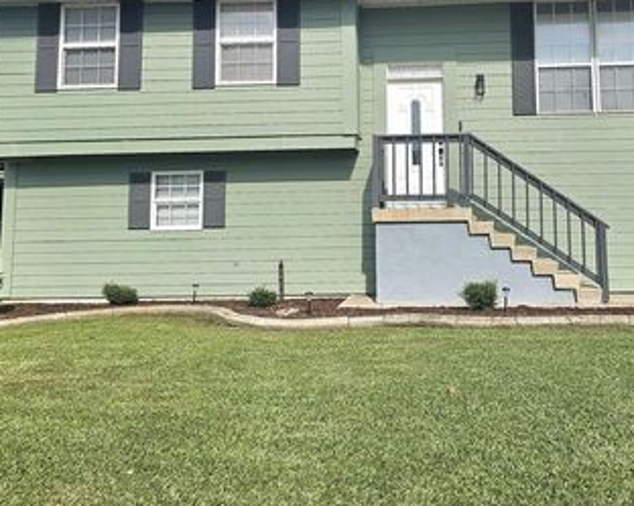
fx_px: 675
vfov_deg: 40.3
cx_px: 400
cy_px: 149
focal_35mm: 36
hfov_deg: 49.8
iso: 20
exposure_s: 1/2000
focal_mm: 6.3
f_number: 1.7
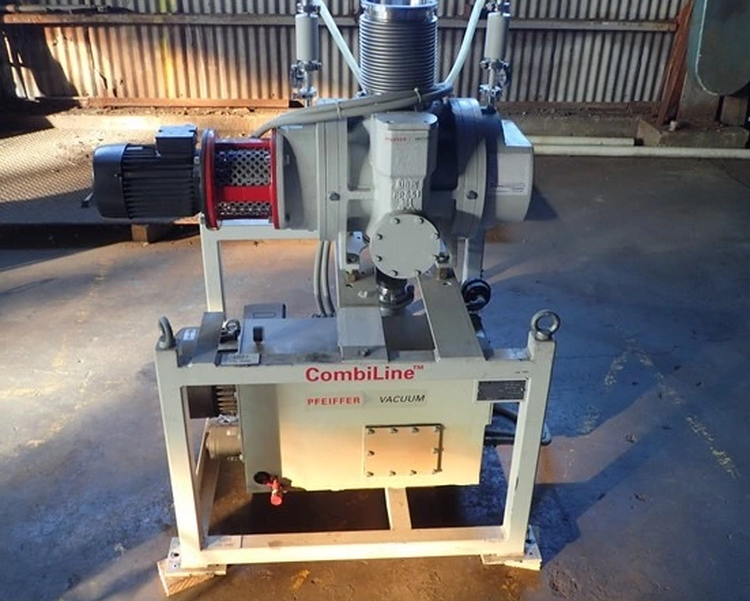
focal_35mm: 34
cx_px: 368
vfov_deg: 43.4
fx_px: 755
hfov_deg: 52.8
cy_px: 286
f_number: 2.3
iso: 200
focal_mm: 5.5
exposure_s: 1/30
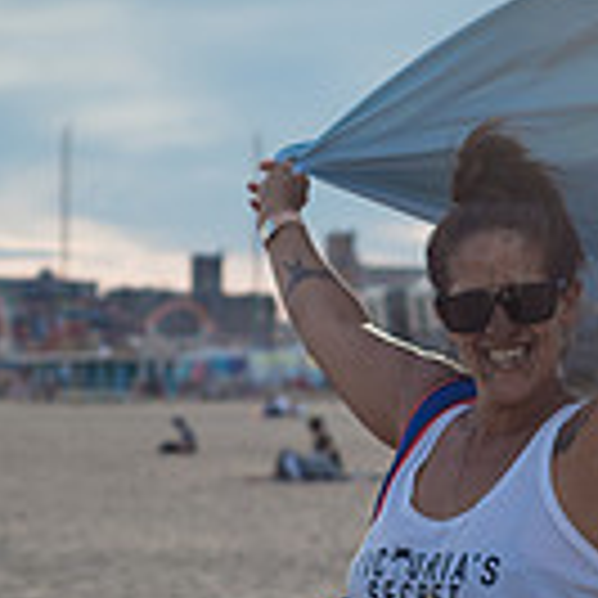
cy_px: 735
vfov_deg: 9.3
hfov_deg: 9.4
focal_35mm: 185
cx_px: 504
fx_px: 3616
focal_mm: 50
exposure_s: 1/1250
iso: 100
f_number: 3.5
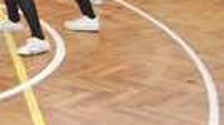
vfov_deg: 7.7
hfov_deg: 13.3
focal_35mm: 152
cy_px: -112
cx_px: -117
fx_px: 902
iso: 560
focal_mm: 26
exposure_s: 1/60
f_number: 4
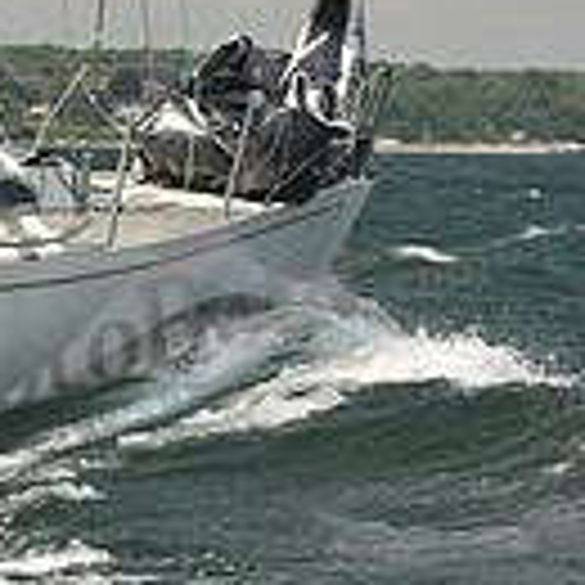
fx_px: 5067
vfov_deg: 6.6
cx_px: -374
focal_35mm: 265
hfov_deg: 6.5
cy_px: 160
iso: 250
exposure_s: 1/640
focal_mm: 70
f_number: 6.3
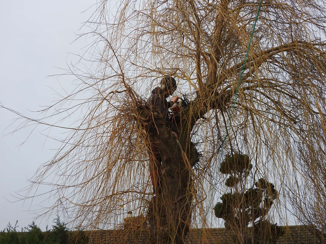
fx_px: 659
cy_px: 122
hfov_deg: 27.8
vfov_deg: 21.0
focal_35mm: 70
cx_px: 163
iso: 100
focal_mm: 12.5
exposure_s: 1/100
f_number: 4.5
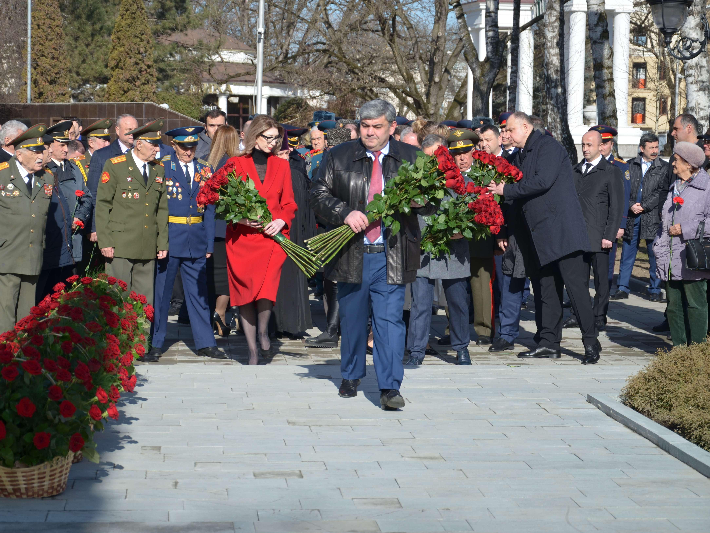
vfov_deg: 15.6
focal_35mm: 95
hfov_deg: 20.6
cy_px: 267
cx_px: 307
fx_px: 1948
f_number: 5
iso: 110
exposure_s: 1/500
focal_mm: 58
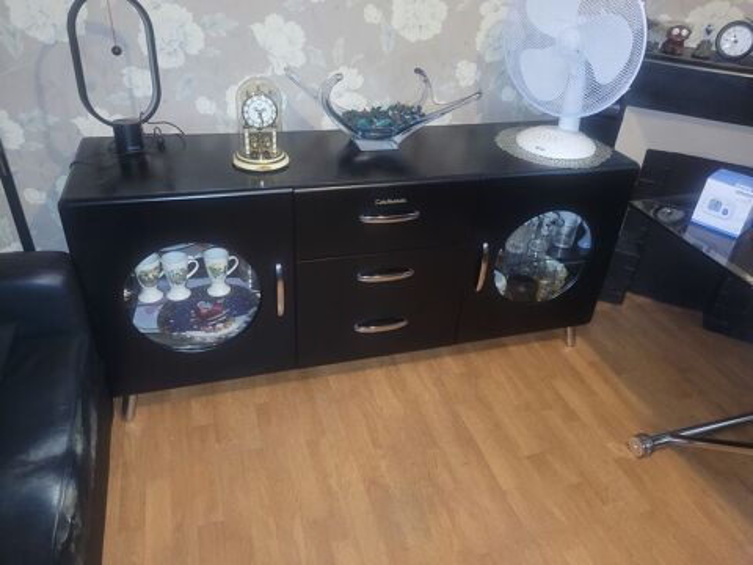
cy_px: 282
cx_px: 376
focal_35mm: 26
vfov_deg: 53.1
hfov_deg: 67.3
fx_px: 566
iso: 250
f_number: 1.8
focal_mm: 5.4
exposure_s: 1/10
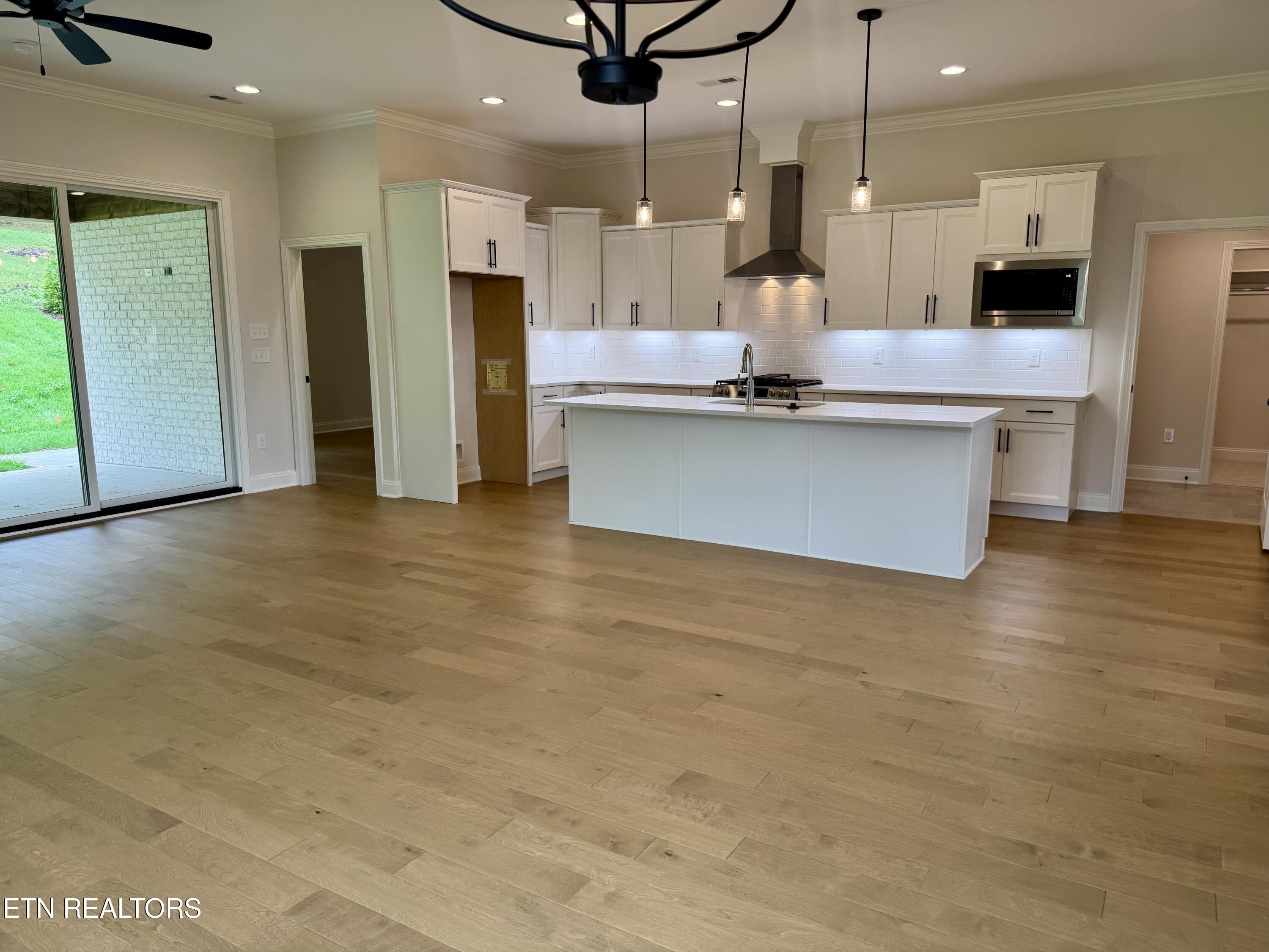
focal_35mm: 24
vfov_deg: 56.8
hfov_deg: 71.6
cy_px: 476
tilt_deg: -10.5
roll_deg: +0.4
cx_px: 634
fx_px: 880
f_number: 1.78
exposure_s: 1/120
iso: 80
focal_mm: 6.76
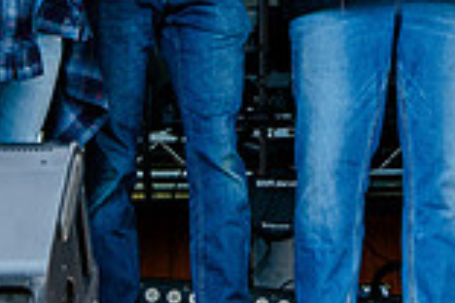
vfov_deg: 5.1
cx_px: 394
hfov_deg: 7.7
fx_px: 3387
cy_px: -210
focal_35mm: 268
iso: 640
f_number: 5
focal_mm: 62
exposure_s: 1/400
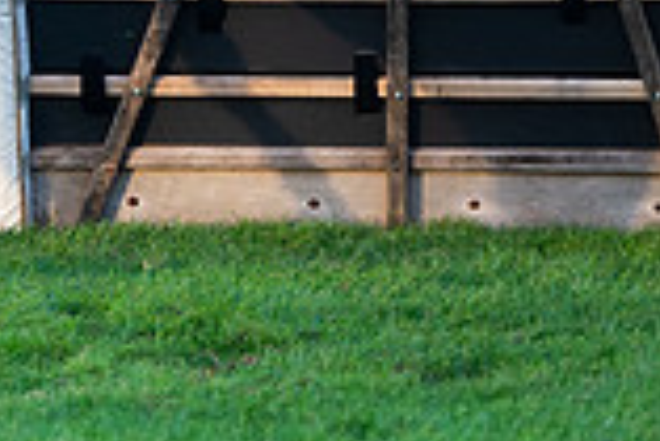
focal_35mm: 691
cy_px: -323
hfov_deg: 3.0
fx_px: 12680
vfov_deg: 2.0
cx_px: -410
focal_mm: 165
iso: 800
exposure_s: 1/1250
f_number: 3.5
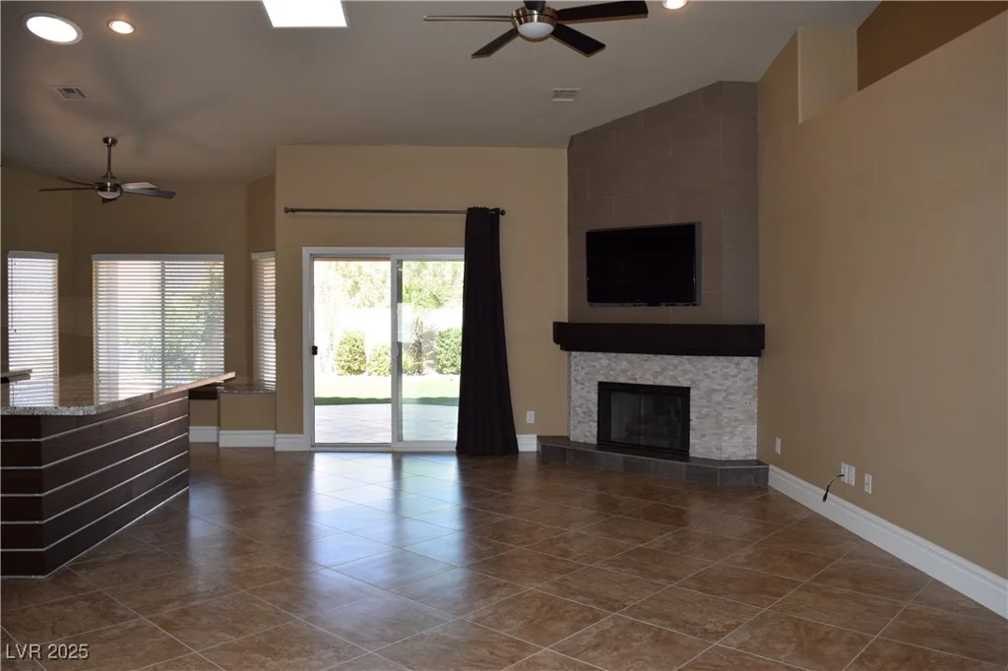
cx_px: 504
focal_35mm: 27
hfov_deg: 67.4
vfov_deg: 47.9
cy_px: 336
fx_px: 756
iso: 450
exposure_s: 1/125
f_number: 5.6
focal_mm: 18
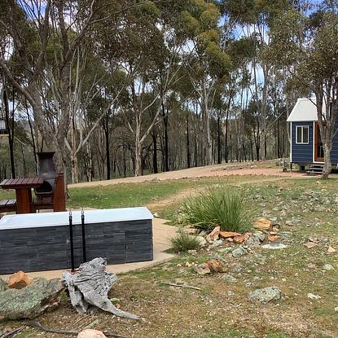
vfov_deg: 40.9
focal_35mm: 41
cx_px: 208
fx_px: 453
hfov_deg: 40.7
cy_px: 178
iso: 25
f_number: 2.4
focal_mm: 3.3
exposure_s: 1/344
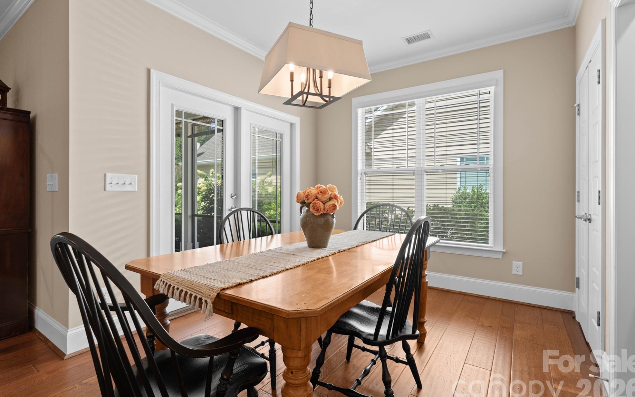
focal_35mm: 18
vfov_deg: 65.0
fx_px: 312
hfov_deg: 91.1
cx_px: 316
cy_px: 193
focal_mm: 17
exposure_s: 1/4
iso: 100
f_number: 7.1
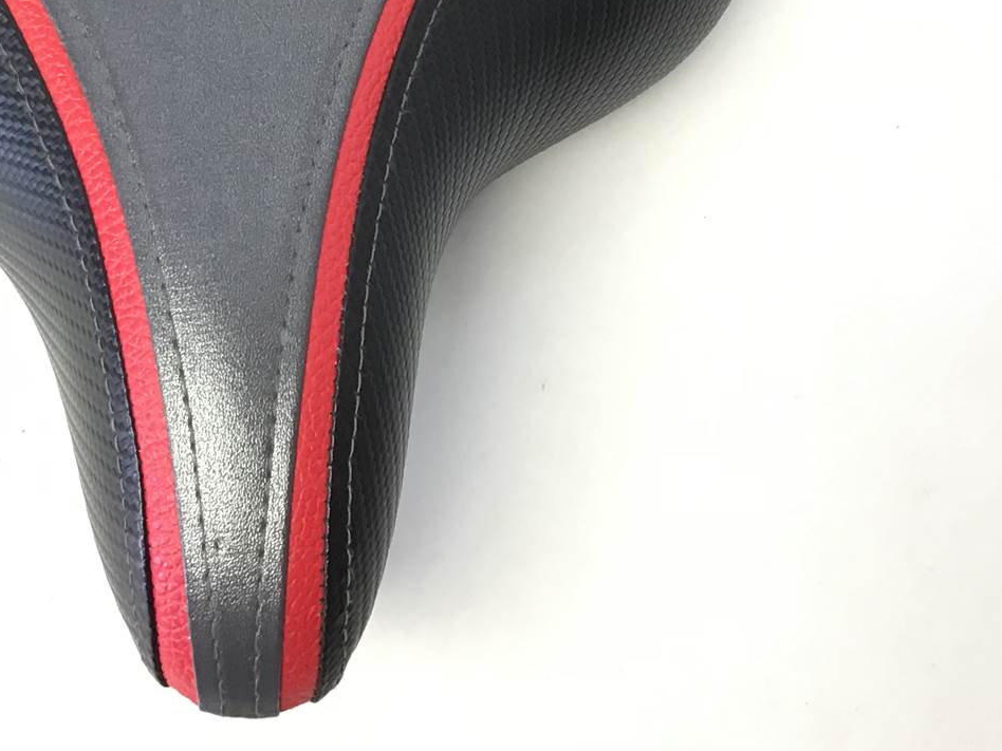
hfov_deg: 29.4
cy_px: 36
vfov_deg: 22.2
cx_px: 174
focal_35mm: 64
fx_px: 1853
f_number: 2.4
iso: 64
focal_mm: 3.3
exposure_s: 1/30
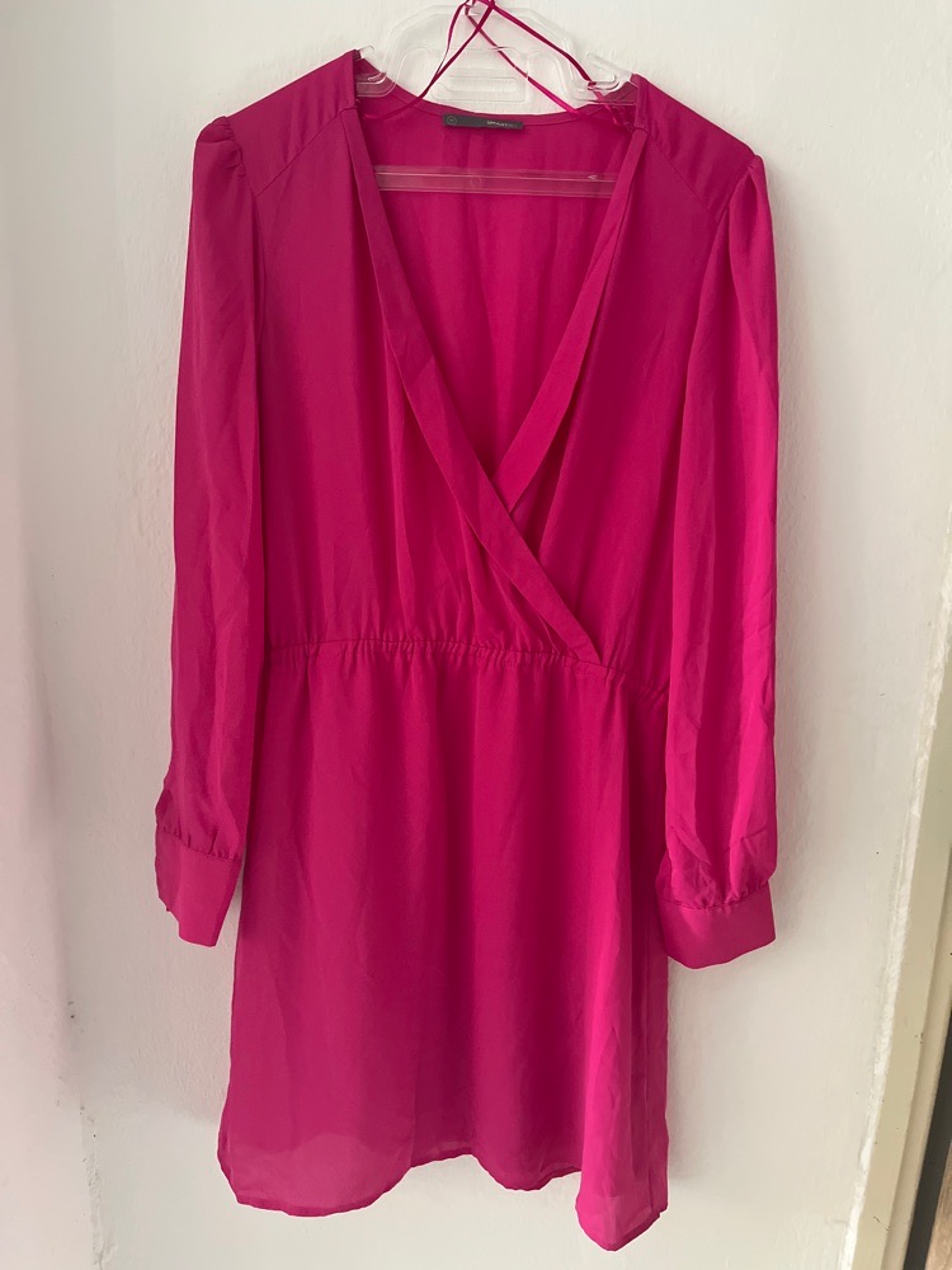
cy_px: 635
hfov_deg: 53.1
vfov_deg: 67.3
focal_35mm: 26
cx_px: 476
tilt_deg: -13.8
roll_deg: -1.3
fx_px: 953
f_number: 1.6
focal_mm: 5.1
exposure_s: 1/51
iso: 500
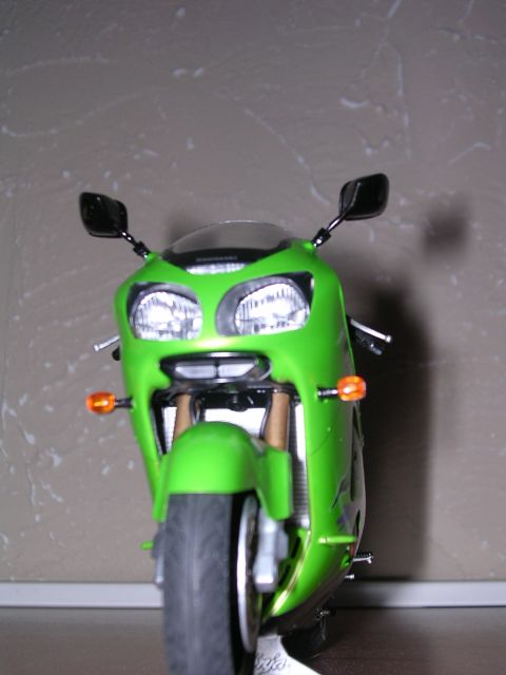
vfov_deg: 38.9
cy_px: 338
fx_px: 955
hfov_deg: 29.7
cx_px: 253
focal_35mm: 49
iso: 100
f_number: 3.1
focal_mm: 7.5
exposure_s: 1/60.1
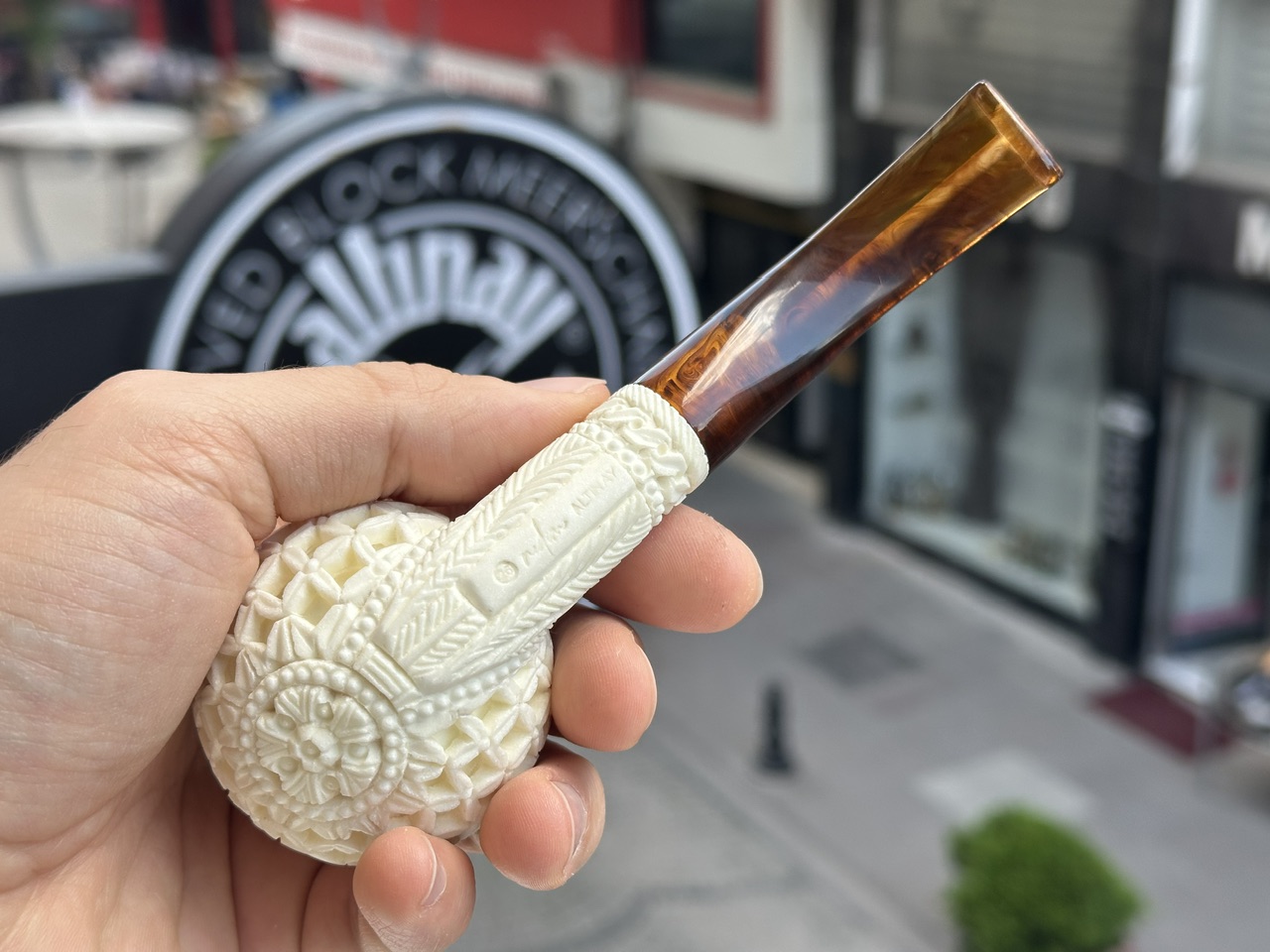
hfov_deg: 39.7
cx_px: 635
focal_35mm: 48
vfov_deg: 30.3
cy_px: 476
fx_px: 1761
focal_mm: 6.86
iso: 64
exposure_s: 1/642
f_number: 1.78
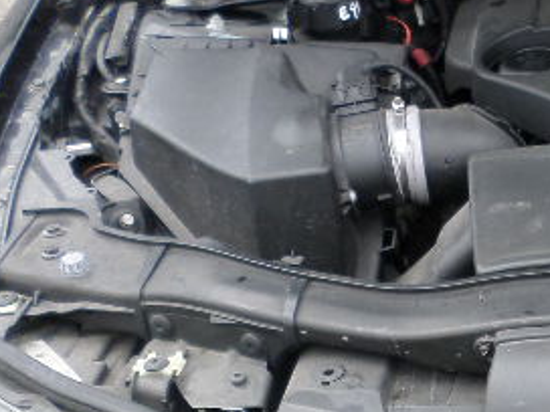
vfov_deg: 15.6
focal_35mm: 94
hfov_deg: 18.7
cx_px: 801
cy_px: 355
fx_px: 1494
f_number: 2.5
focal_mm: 4.5
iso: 80
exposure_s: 1/125
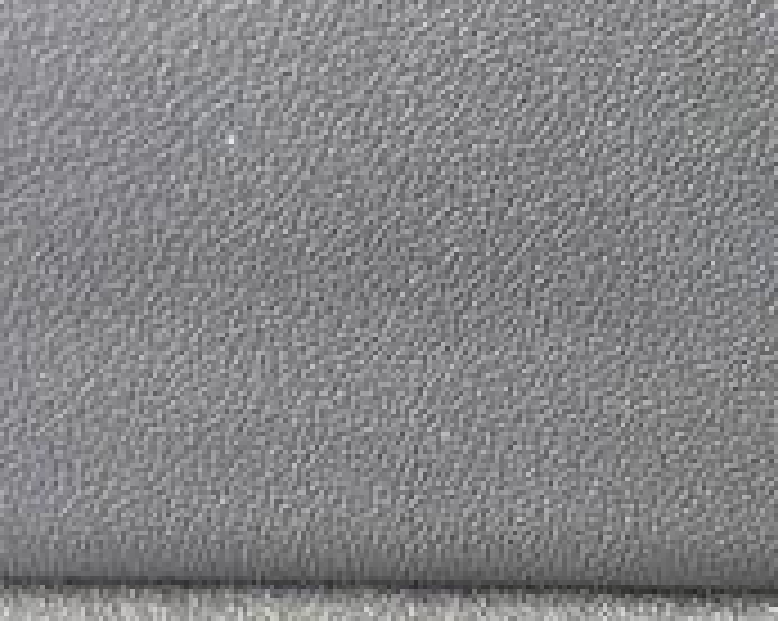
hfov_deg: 11.0
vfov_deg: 10.7
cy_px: 945
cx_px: 2051
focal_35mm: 139
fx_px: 3197
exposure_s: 1/174
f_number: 1.78
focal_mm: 6.76
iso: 125
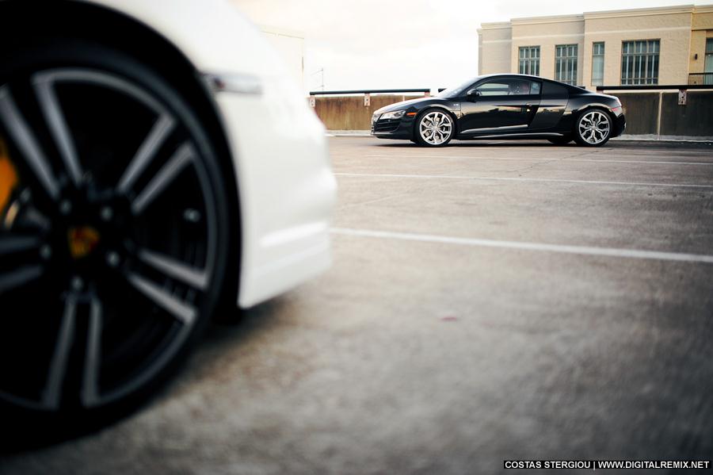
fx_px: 693
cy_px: 238
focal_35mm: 35
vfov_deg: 37.8
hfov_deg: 54.5
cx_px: 356
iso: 320
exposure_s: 1/500
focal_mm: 35
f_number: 1.4
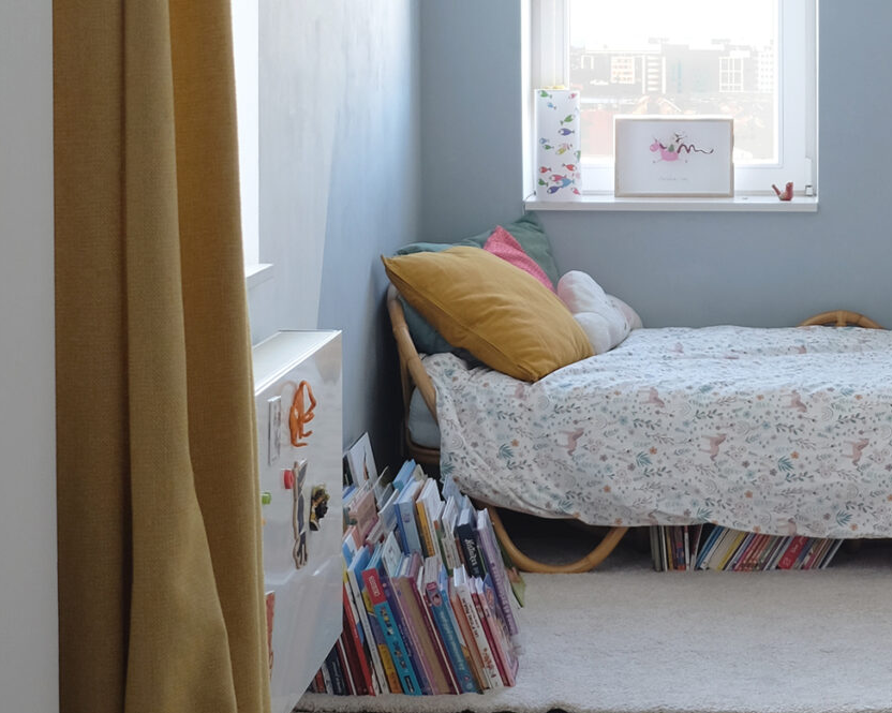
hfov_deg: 24.0
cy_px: -154
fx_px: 2058
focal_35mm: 78
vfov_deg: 18.6
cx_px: 724
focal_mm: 18
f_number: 2.8
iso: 200
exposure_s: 1/60
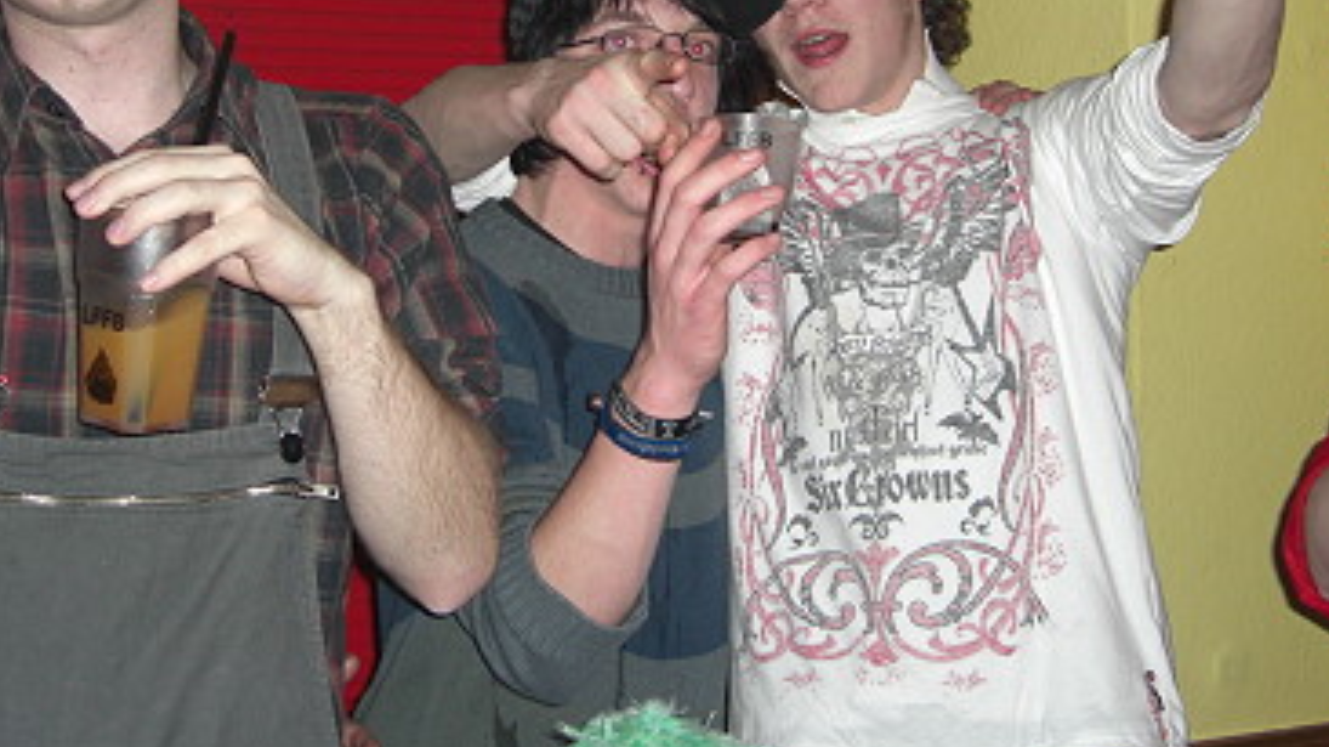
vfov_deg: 19.3
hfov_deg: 34.3
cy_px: 46
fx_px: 2149
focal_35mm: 61
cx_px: 610
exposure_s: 1/60
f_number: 2.8
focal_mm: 7.9
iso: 200
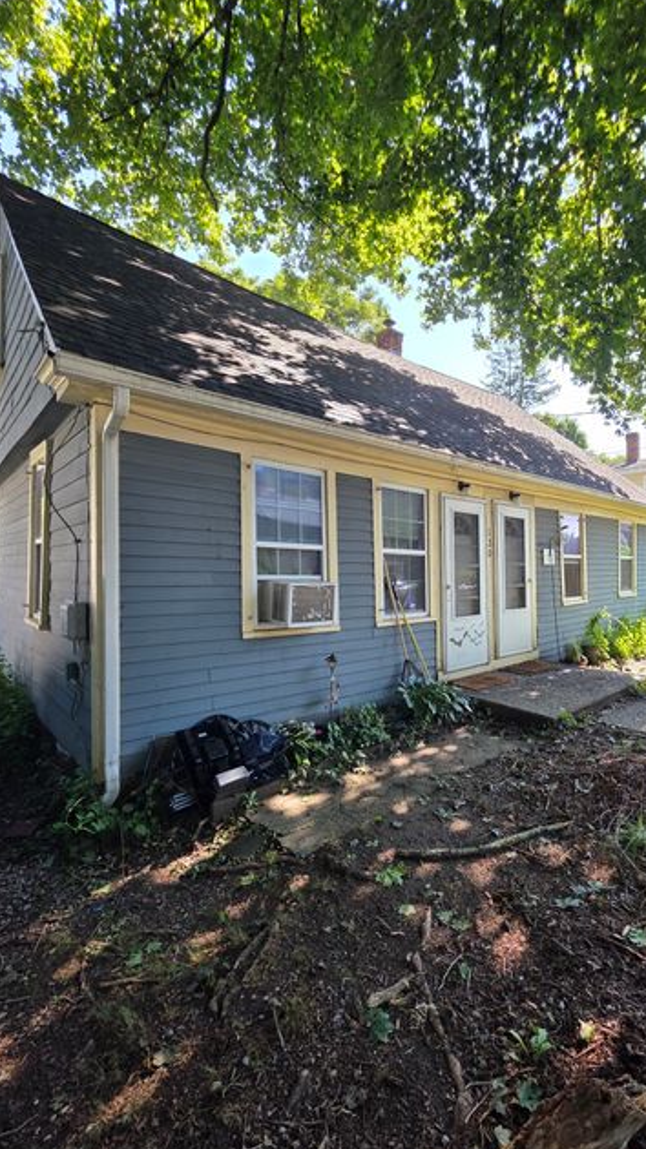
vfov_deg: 103.0
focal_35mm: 15
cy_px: 585
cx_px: 392
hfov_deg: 69.7
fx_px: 457
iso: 20
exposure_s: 1/120
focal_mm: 2.2
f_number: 1.9
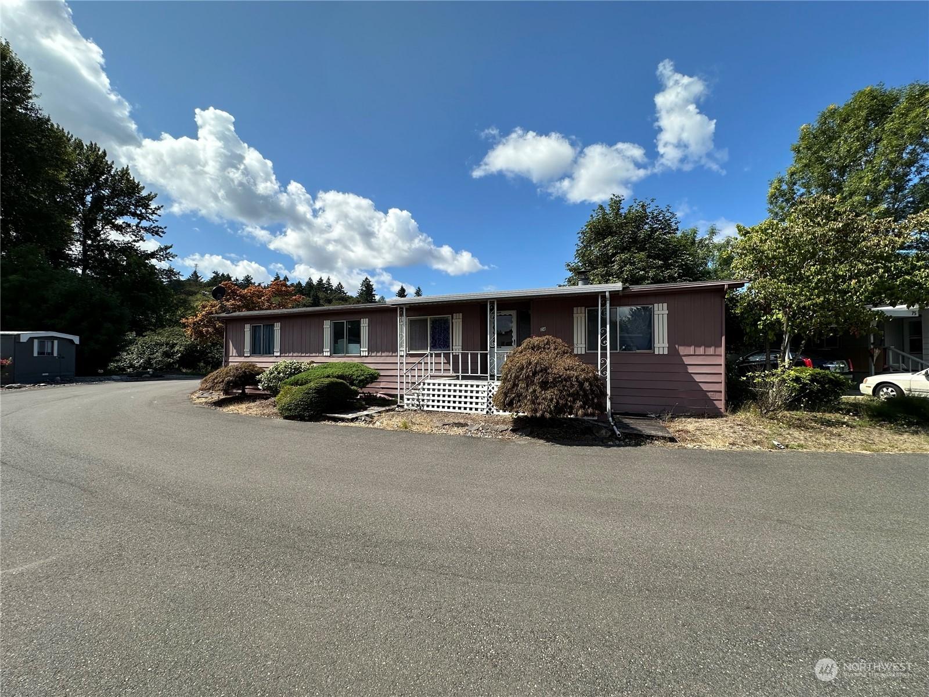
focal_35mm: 14
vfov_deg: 85.7
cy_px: 348
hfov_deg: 102.1
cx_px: 464
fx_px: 376
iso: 40
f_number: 2.2
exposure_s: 1/1770
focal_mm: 2.22
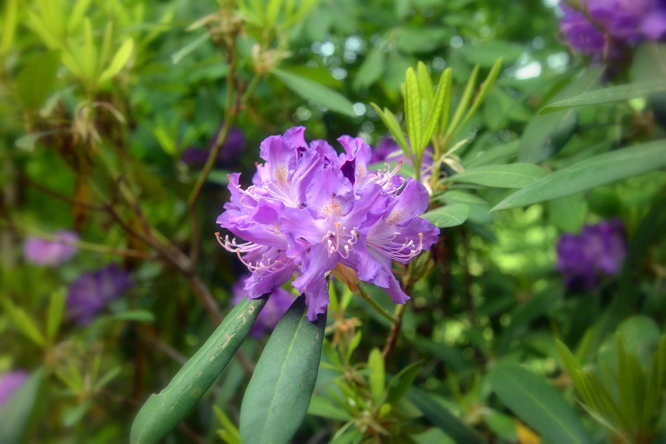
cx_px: 333
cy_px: 222
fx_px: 537
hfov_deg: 63.6
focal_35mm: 29
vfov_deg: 45.0
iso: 200
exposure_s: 1/80
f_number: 3.8
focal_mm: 29
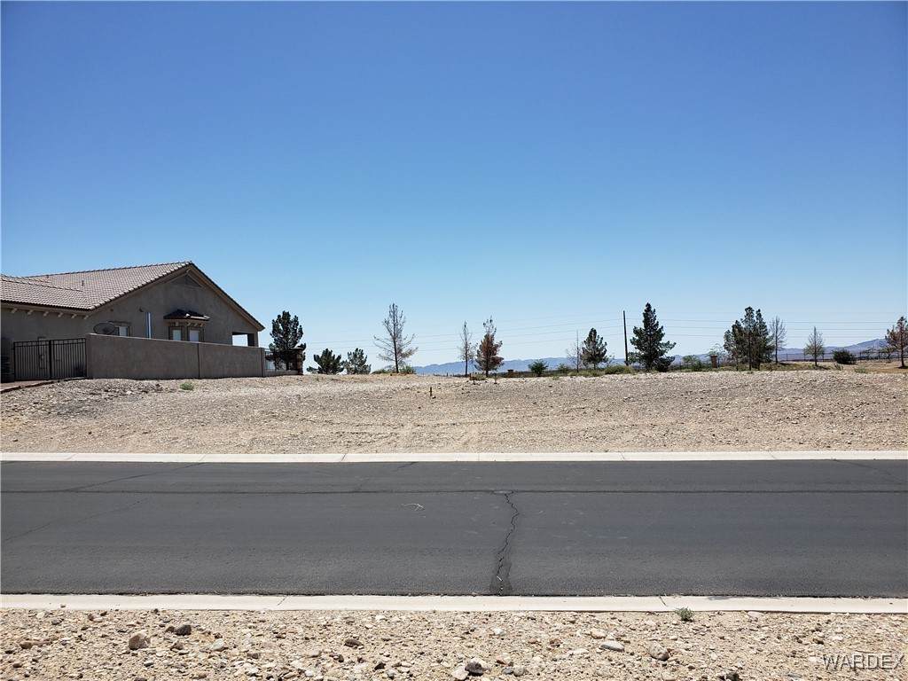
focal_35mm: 26
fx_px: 682
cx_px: 454
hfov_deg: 67.3
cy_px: 340
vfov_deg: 53.1
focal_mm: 4.3
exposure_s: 1/2038
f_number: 2.4
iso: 50
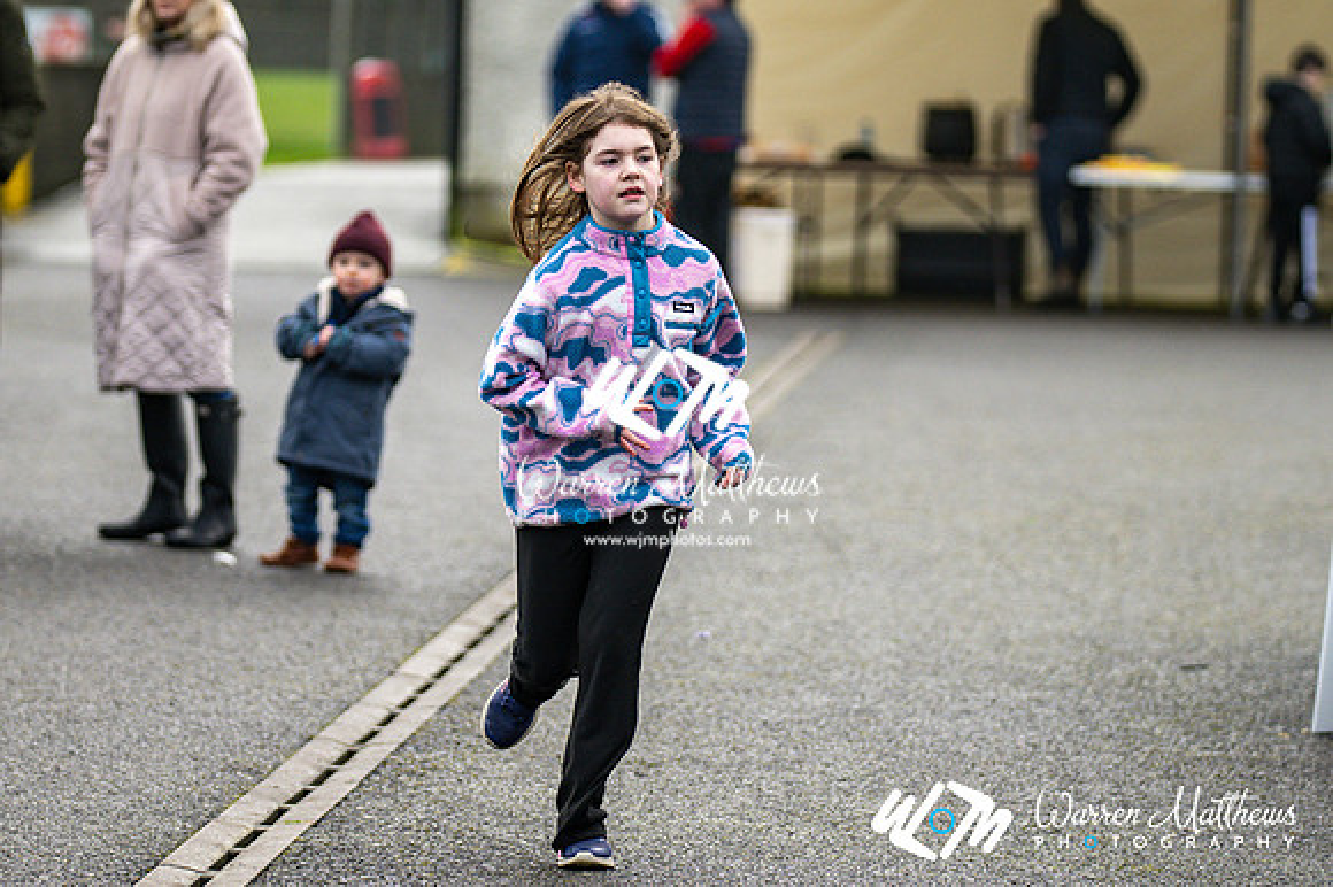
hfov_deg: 8.9
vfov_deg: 5.9
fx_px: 8585
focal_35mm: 232
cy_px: 444
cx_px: 666
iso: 450
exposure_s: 1/1600
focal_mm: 155
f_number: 2.8
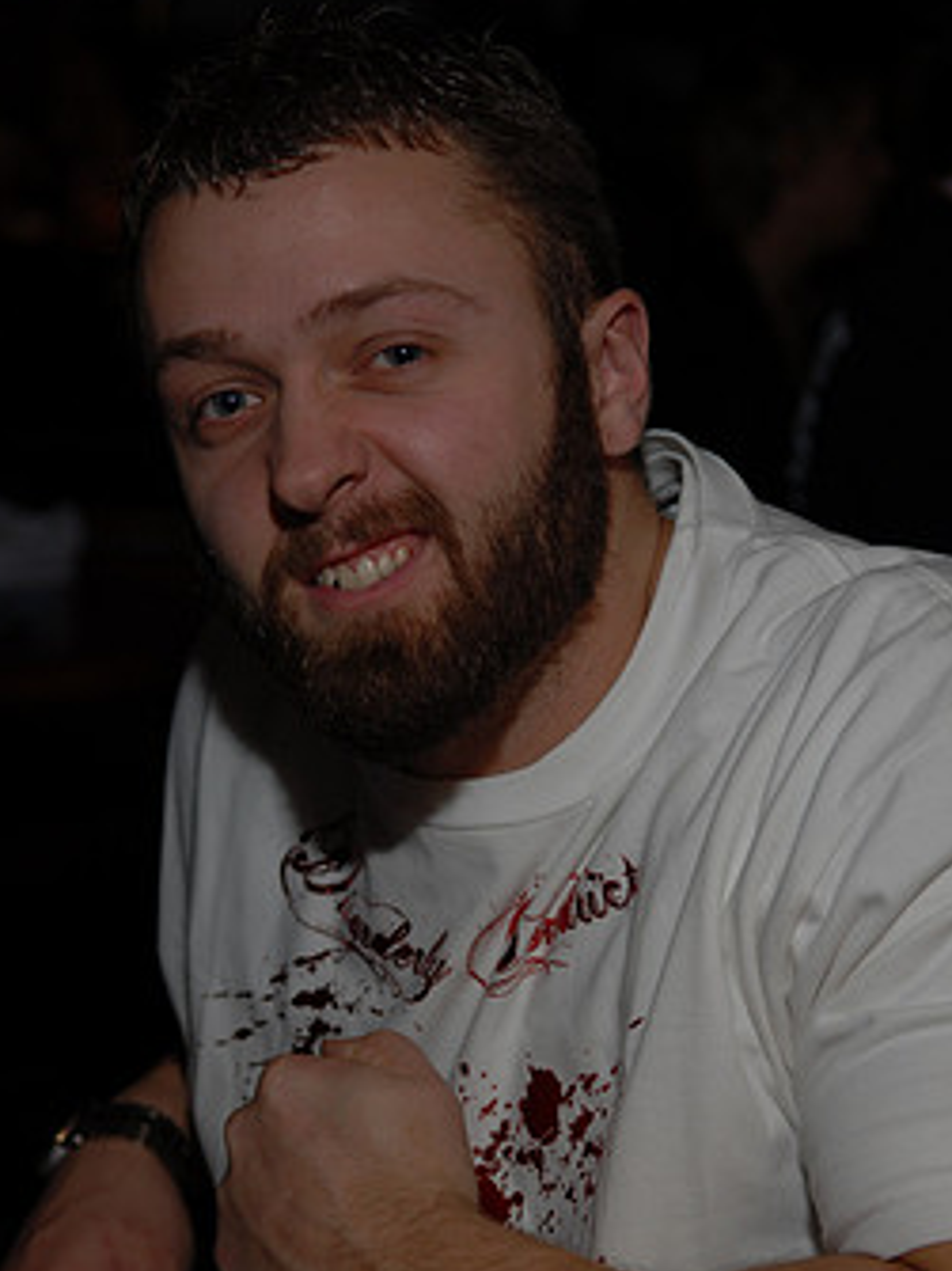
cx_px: 468
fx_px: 3412
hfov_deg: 15.9
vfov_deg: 21.1
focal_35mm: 93
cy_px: 736
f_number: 2.8
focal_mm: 48
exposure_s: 1/250
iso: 100
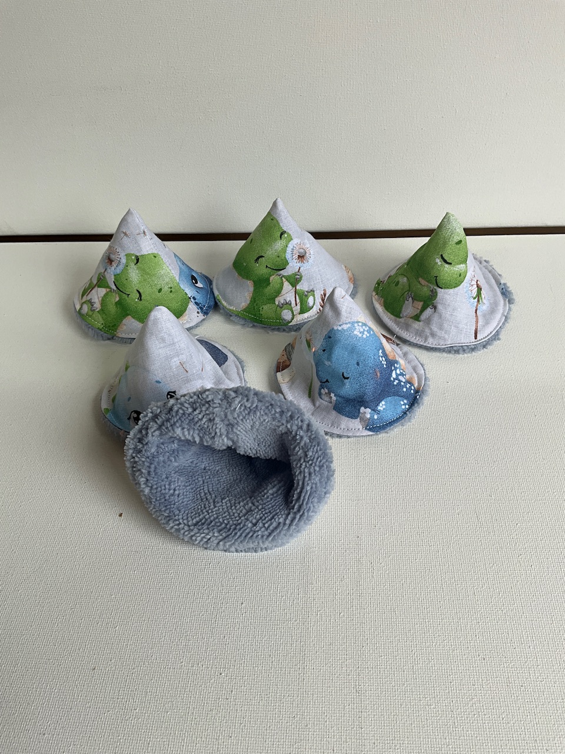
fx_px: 631
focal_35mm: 29
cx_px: 282
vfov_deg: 61.7
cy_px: 377
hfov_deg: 48.2
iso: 16
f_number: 1.8
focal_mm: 3
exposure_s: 1/121
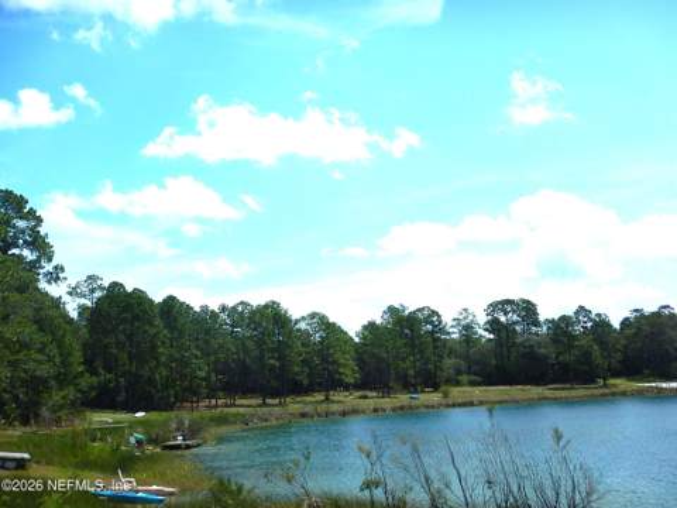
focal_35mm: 44
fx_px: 861
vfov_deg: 32.9
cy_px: 254
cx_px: 338
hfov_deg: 42.9
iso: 125
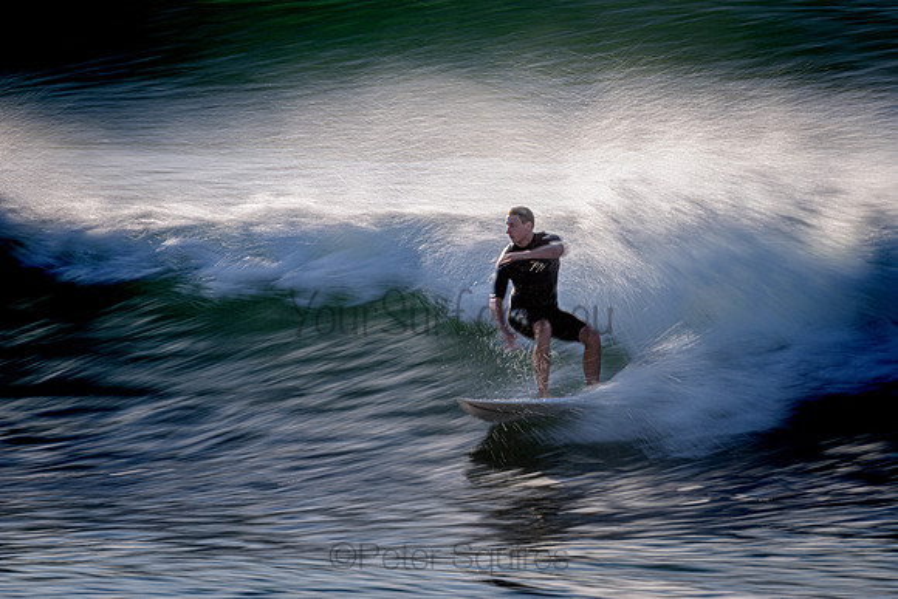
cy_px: 236
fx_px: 15200
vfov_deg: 2.3
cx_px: 544
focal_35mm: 609
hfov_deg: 3.4
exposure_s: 1/20
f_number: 14
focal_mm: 500
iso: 31
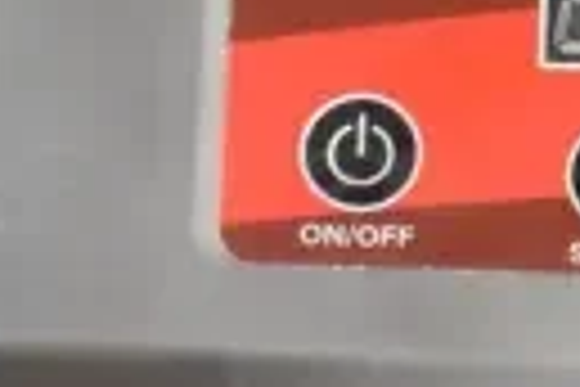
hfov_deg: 11.8
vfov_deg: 8.8
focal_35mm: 156
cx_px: 1142
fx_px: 2513
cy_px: 70
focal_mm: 22
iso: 6400
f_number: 6.3
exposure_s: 1/160
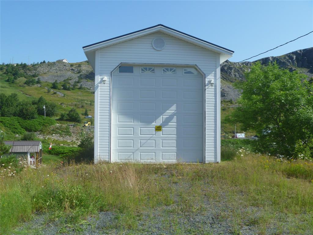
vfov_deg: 40.7
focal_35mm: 35
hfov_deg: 52.6
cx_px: 156
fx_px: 316
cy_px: 118
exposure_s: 1/250
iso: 100
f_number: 5.6
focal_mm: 6.3
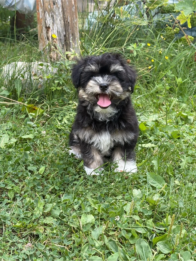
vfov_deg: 36.8
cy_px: 130
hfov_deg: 28.0
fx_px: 393
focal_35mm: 52
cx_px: 98
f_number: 1.6
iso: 32
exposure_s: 1/352
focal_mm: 5.96
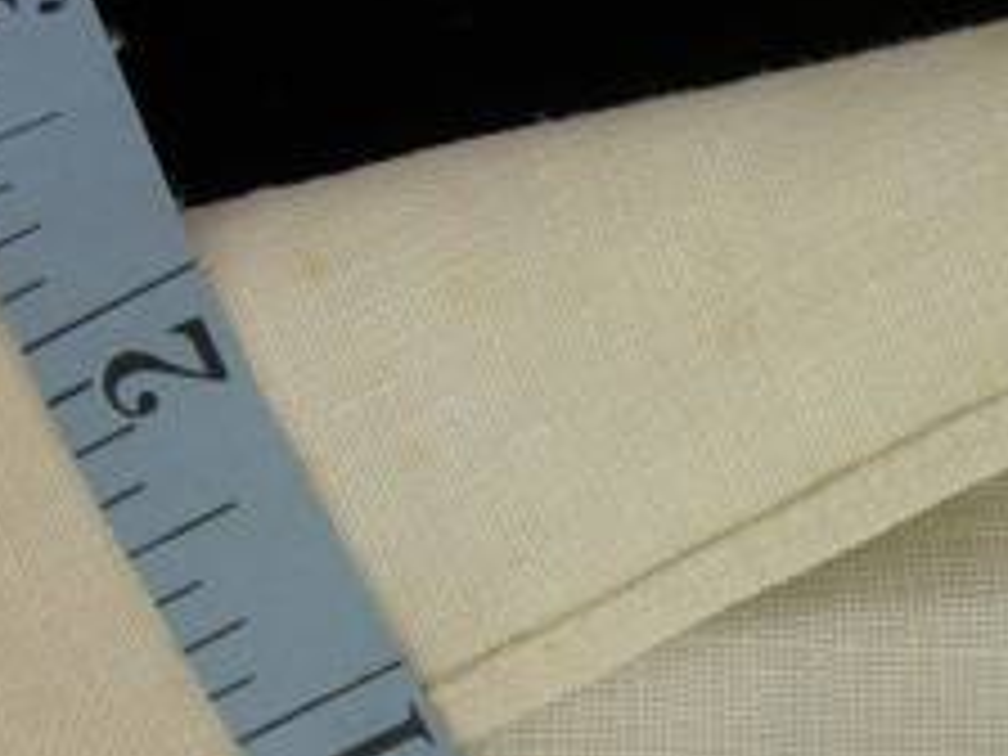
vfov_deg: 17.1
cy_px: 664
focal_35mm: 85
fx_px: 2475
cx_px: 734
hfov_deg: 22.8
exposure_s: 1/14.4
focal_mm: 7.8
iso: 50
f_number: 2.8
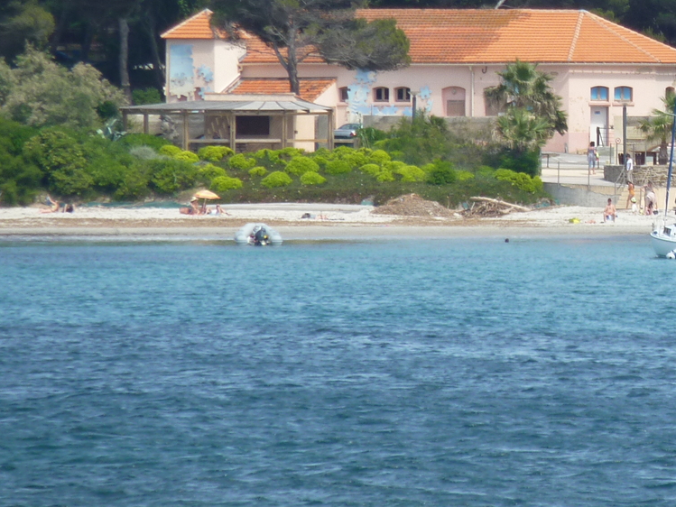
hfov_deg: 3.1
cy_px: 181
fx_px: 12520
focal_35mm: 641
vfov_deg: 2.3
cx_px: 689
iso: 80
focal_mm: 49.2
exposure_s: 1/250
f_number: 4.9
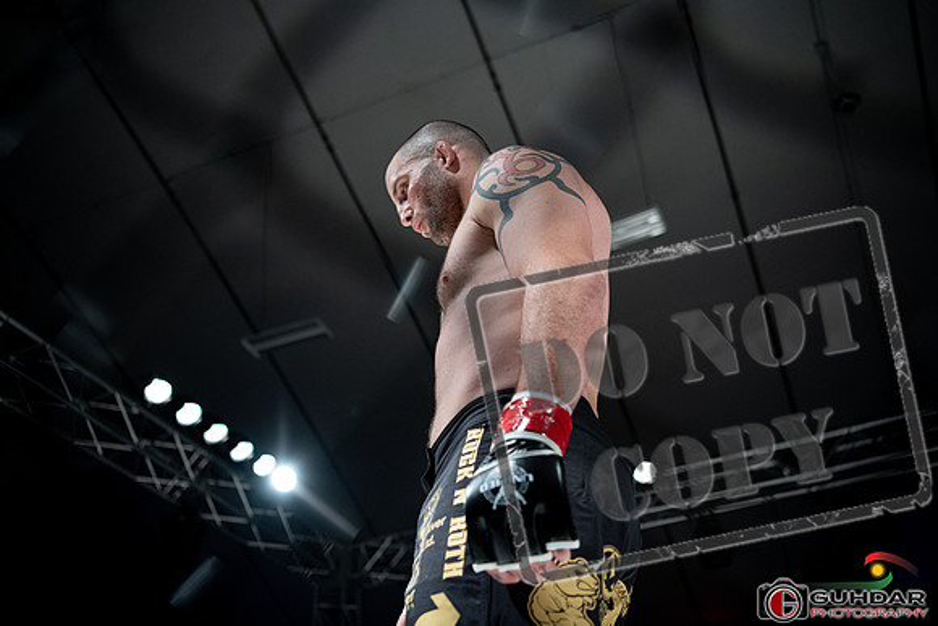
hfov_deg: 50.7
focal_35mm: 38
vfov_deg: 35.1
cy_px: 313
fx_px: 990
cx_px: 469
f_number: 2.8
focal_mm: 38
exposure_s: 1/1000
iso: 1250
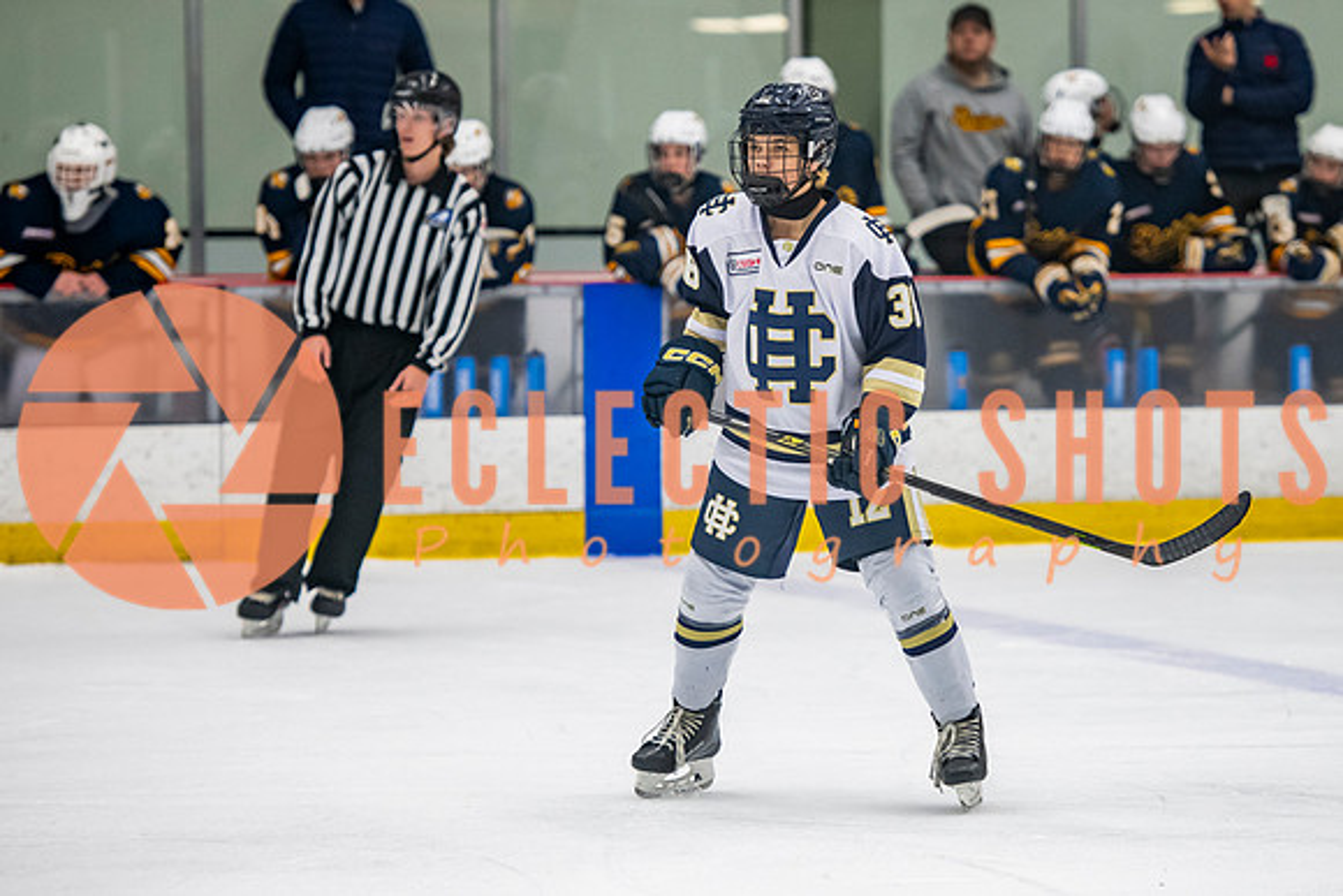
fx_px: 7280
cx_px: 769
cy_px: 448
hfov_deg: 10.5
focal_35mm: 195
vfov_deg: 7.0
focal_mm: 140
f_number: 3.2
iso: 2000
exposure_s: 1/640
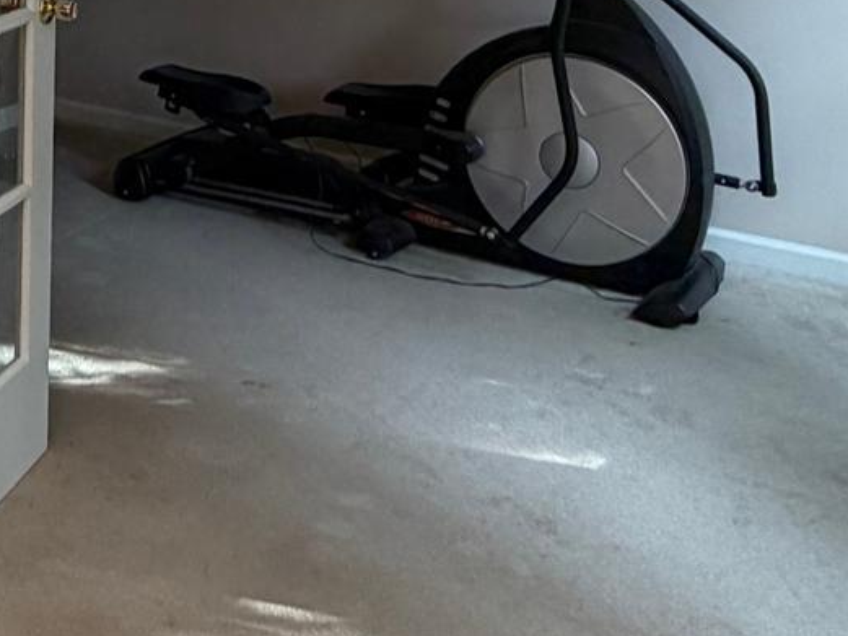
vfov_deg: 23.6
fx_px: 1348
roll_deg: -0.2
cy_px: -177
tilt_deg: -2.4
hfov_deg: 31.4
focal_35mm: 55
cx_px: -60
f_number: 2.2
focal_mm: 2.22
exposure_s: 1/120
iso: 250
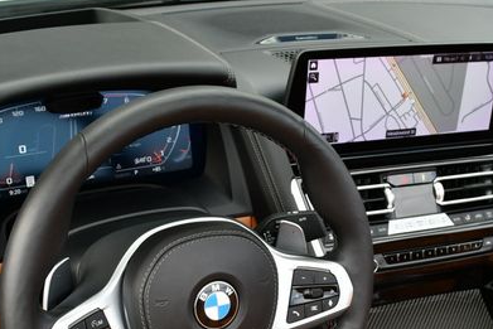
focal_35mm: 59
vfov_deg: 22.7
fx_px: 808
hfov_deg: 33.9
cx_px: 242
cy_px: 261
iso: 400
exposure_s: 1/250
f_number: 5
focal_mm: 18
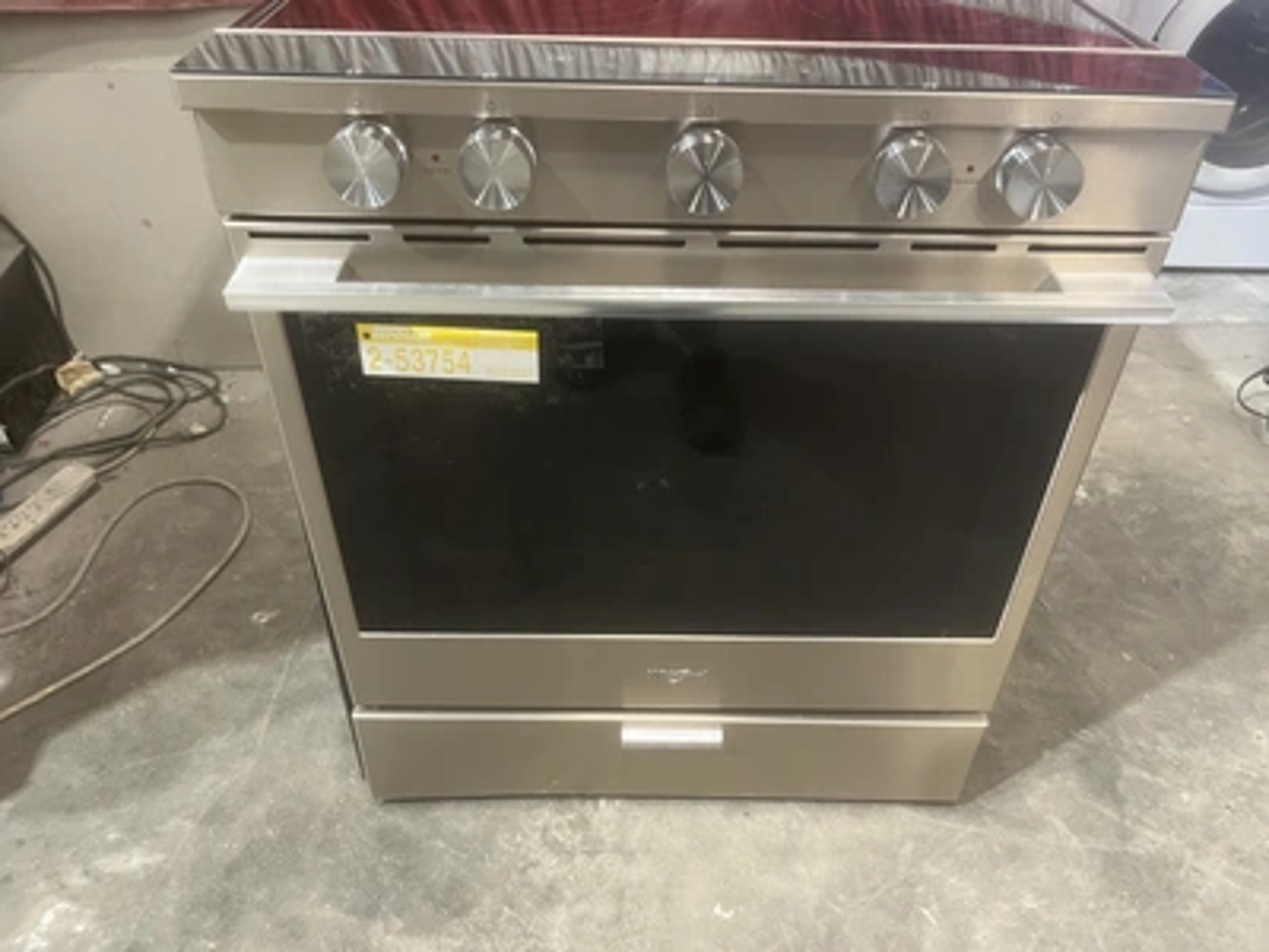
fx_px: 953
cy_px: 476
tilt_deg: -38.1
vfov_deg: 53.1
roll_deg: -0.1
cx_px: 634
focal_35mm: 26
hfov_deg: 67.3
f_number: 1.6
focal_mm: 5.1
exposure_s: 1/60
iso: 250
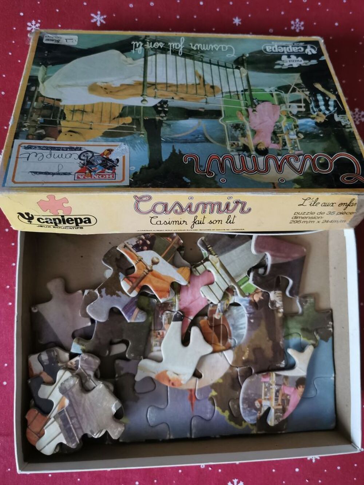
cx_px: 182
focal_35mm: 27
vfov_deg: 65.3
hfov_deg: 51.4
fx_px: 378
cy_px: 242
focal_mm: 5.56
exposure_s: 1/20
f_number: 1.6
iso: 640
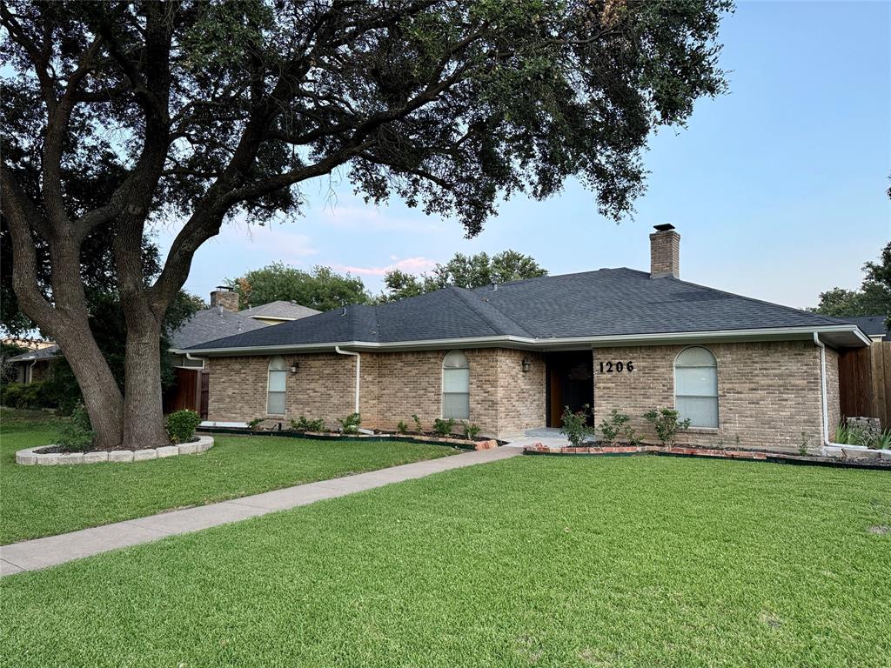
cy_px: 334
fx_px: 618
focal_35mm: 24
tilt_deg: +3.7
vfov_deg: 56.8
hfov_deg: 71.6
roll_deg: -1.0
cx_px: 446
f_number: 1.78
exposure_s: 1/100
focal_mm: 6.76
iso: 200
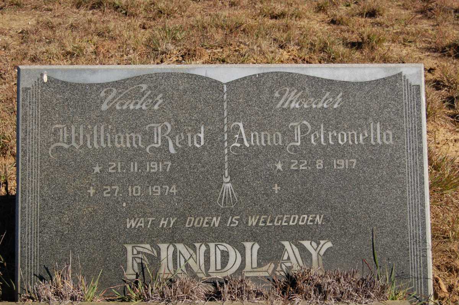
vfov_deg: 26.4
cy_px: 152
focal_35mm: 51
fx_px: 649
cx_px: 230
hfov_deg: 38.9
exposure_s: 1/500
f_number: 6.3
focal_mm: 34
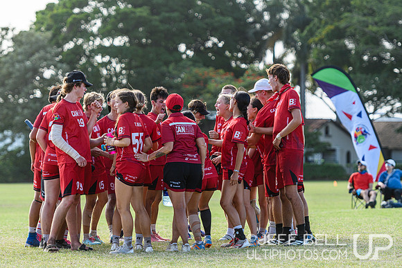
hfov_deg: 10.2
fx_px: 2262
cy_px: 134
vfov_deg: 6.8
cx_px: 201
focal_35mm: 202
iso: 100
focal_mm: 135
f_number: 3.2
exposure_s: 1/1250
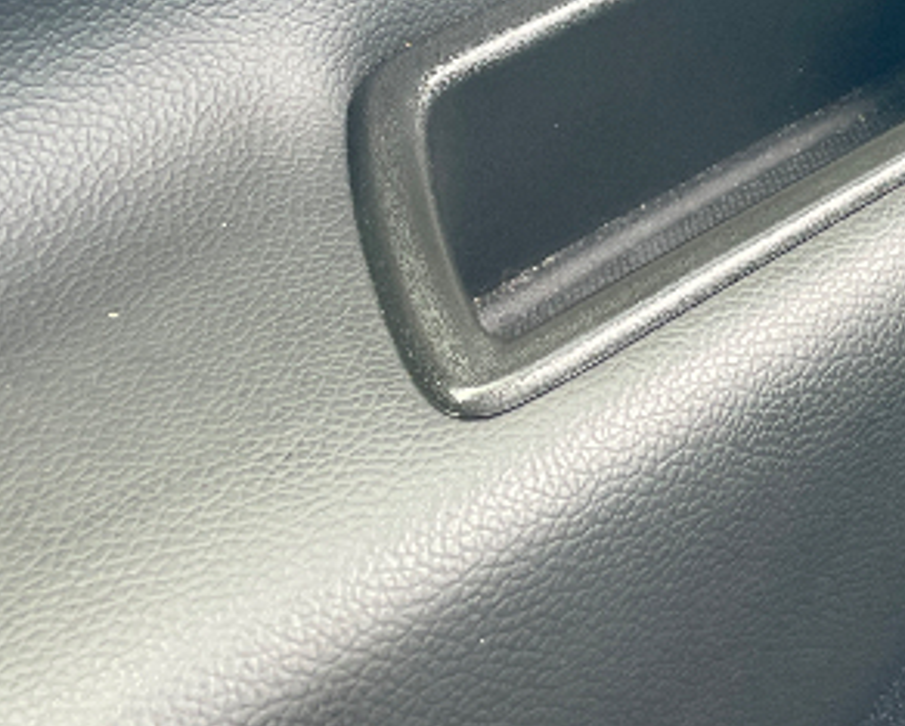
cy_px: -155
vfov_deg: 16.5
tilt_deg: -25.7
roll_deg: +1.6
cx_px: 958
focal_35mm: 89
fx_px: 2385
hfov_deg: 20.6
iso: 100
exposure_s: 1/121
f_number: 1.6
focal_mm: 4.2
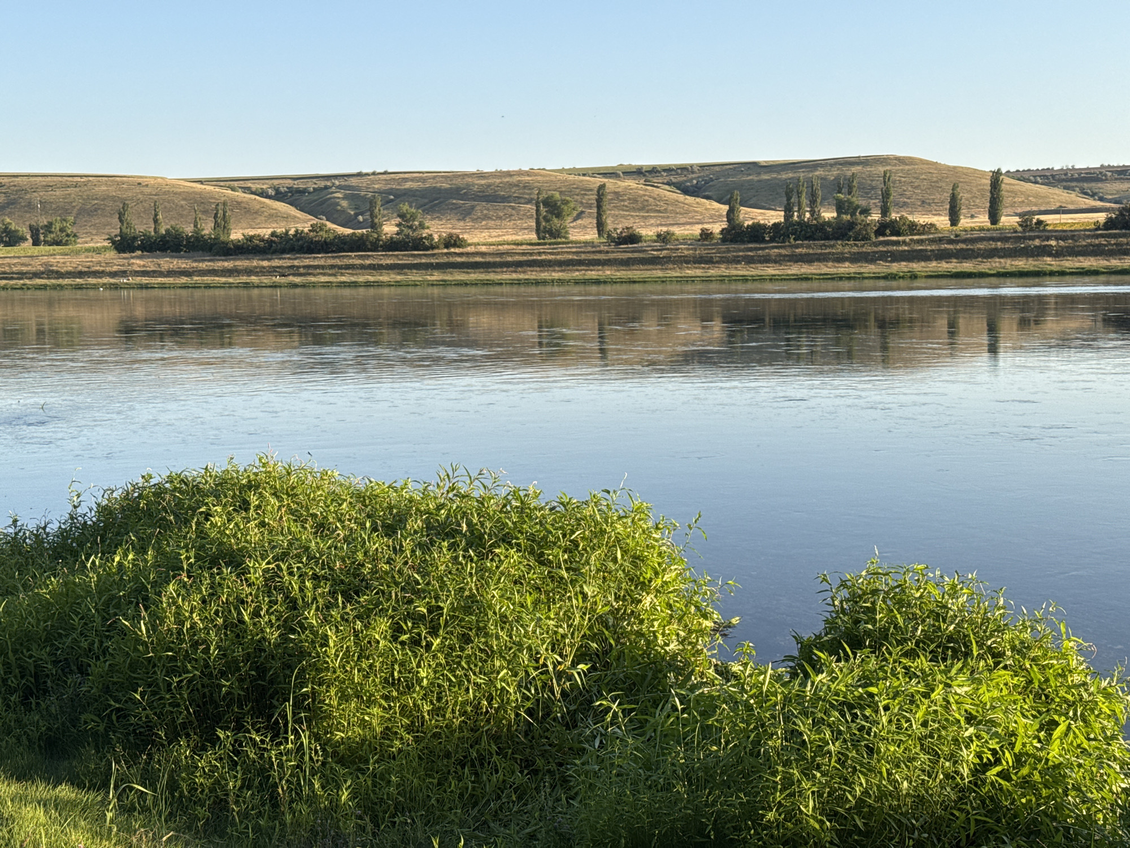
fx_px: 1567
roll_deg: +1.1
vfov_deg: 30.3
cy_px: 424
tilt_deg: -6.2
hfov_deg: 39.7
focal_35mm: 48
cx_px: 565
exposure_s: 1/1427
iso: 64
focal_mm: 6.76
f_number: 1.78
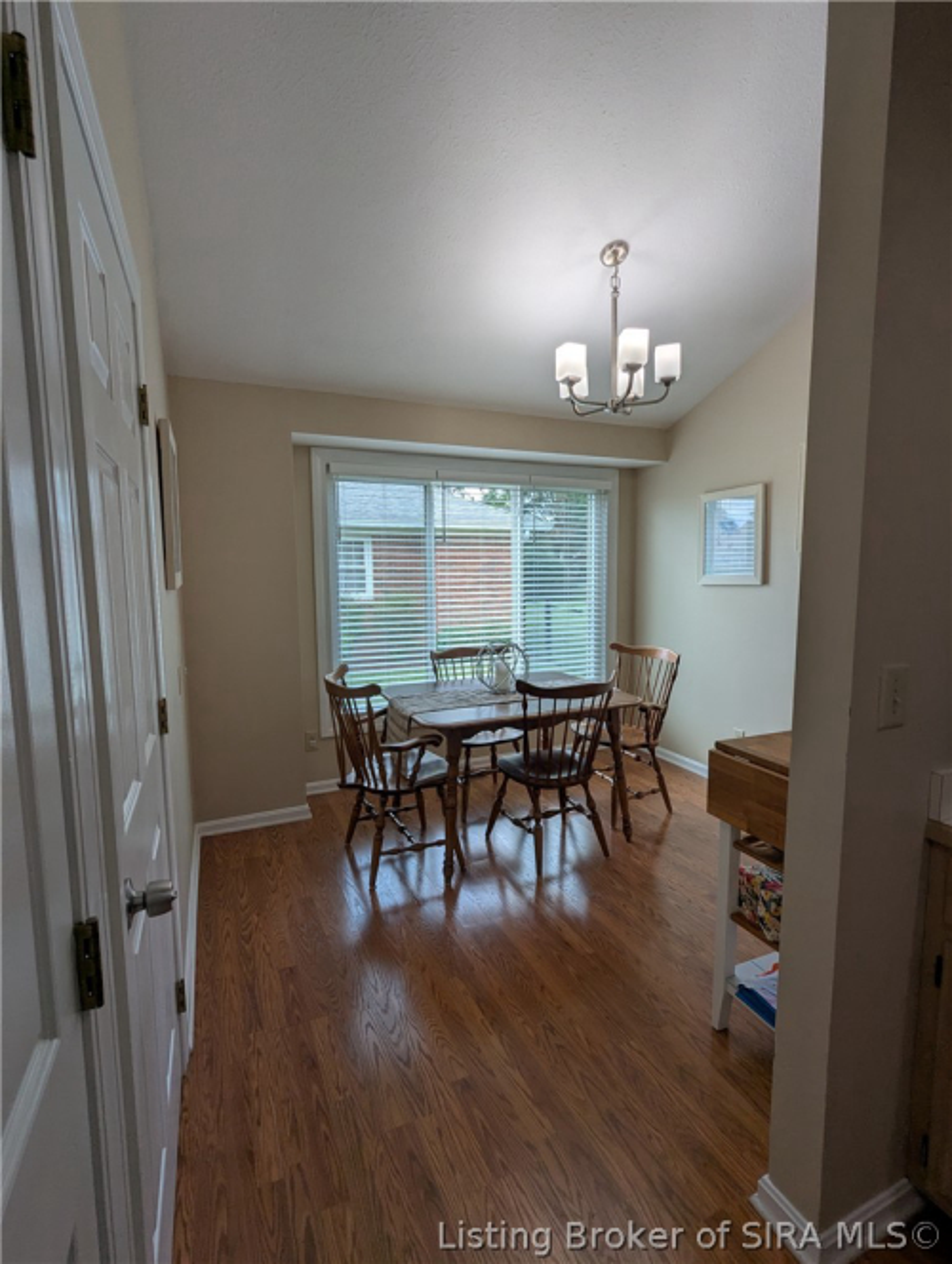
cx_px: 476
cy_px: 632
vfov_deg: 94.4
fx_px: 585
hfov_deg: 78.2
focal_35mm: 16
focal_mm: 2.35
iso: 60
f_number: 2.2
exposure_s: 1/260
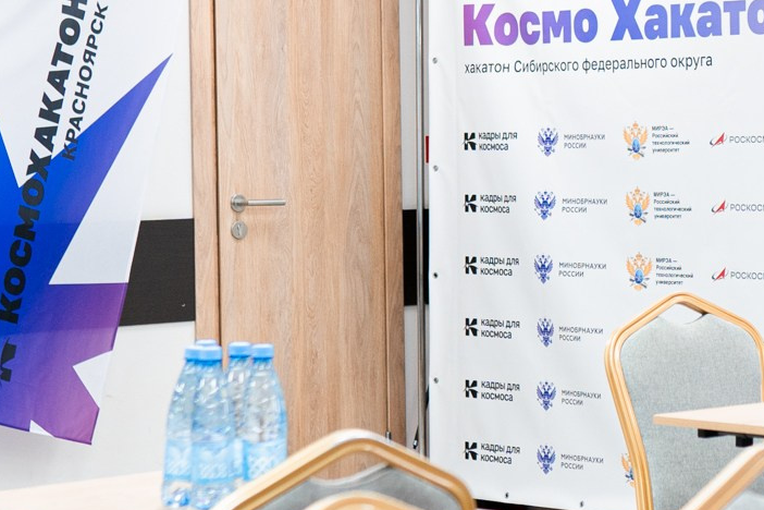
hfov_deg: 14.5
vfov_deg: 9.9
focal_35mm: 139
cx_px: 805
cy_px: 179
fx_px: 2950
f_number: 2.2
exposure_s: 1/125
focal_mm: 35
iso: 500
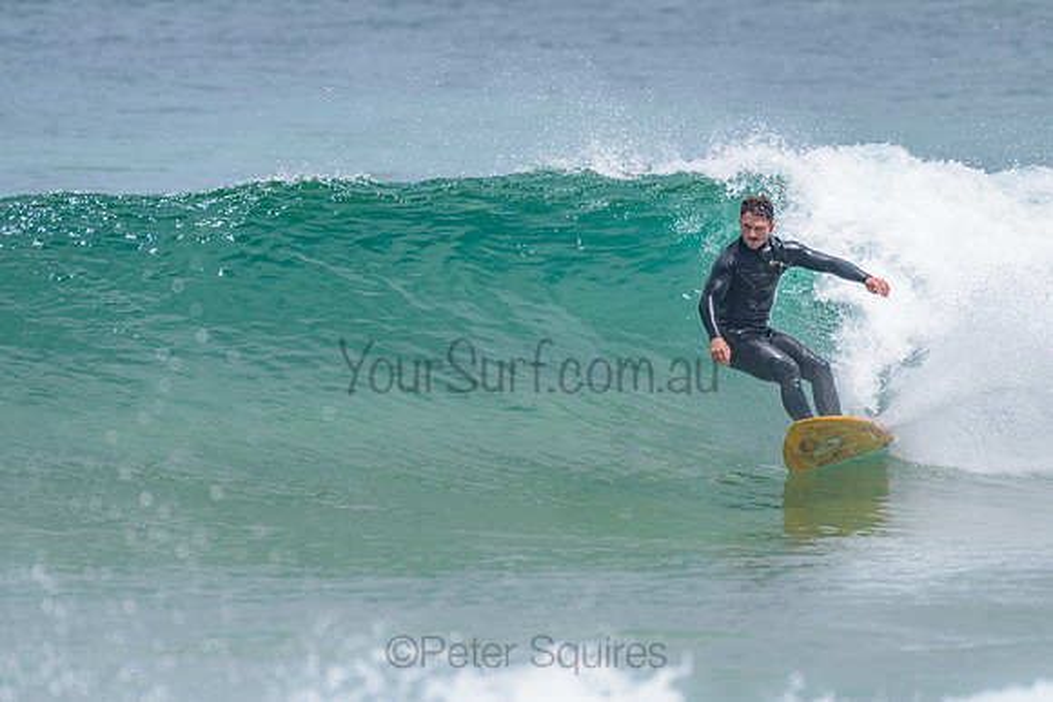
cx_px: 561
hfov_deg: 3.4
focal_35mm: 613
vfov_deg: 2.2
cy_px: 272
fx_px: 17925
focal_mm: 500
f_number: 5.6
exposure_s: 1/2000
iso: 160
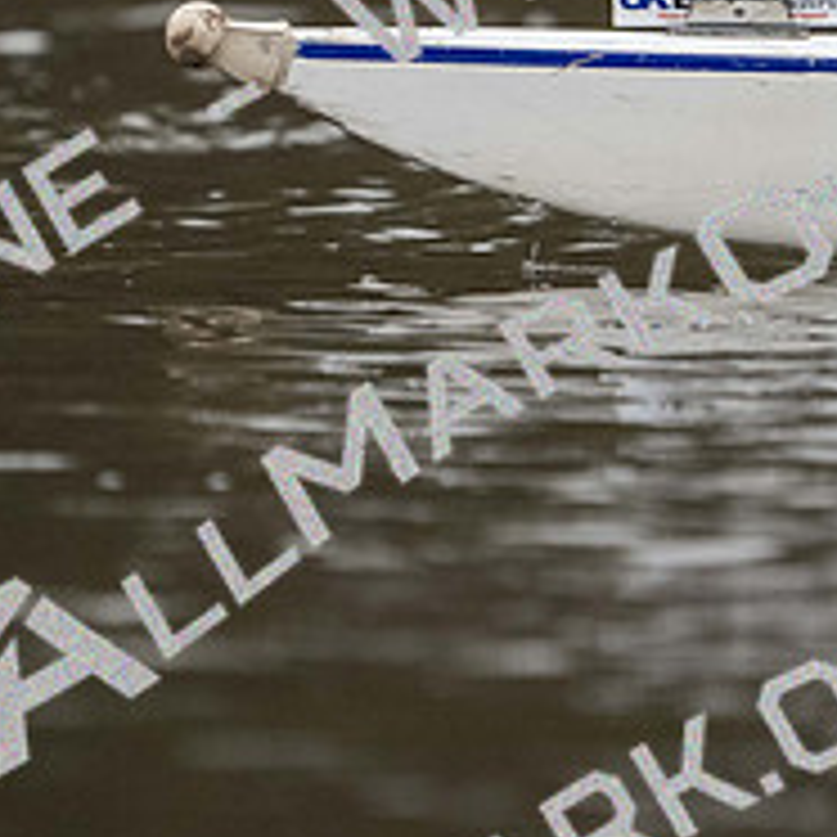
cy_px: 79
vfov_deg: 1.1
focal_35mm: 1592
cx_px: 891
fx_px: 43551
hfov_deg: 1.1
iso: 2500
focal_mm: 600
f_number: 6.3
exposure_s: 1/1000
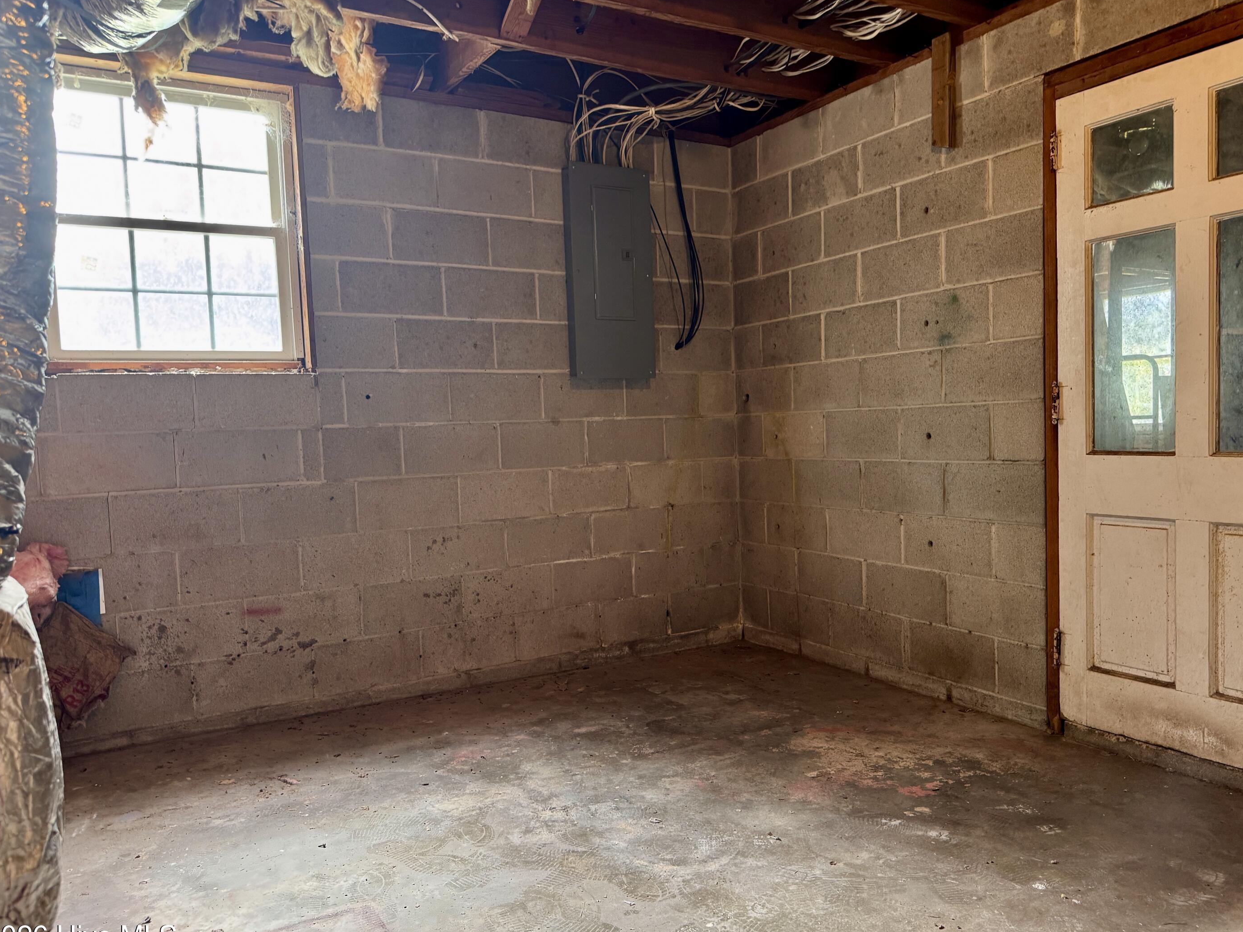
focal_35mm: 26
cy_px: 477
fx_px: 934
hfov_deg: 67.3
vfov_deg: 53.1
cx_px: 635
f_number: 1.78
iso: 250
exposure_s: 1/60
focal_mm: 6.76
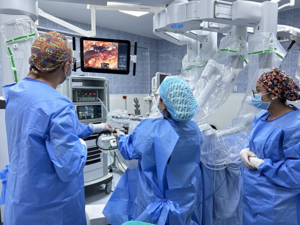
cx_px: 150
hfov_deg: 67.3
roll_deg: +0.9
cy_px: 112
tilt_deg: -6.1
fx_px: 225
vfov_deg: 53.1
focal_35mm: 26
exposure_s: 1/60
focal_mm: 5.7
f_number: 1.5
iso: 100
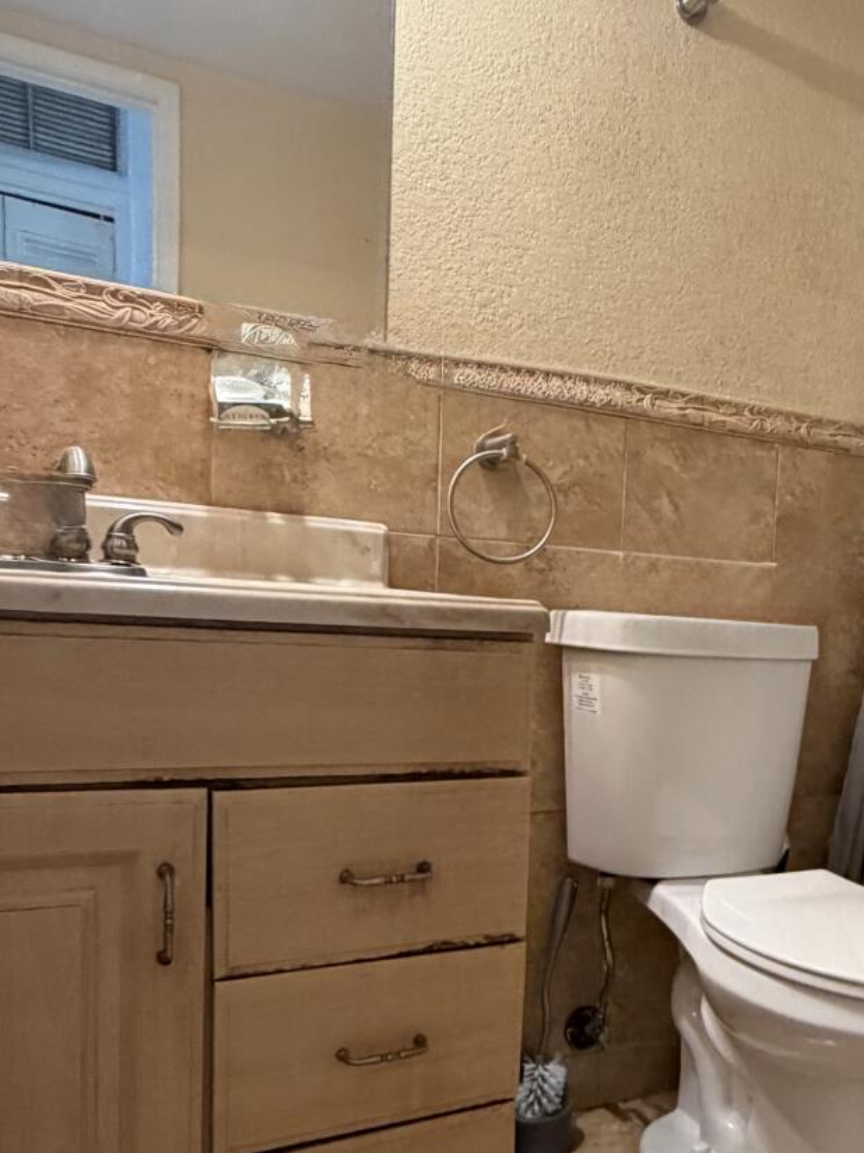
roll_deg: -3.0
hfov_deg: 39.5
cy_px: 747
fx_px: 1131
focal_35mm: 34
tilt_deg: -6.7
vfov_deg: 53.1
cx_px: 733
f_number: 2.2
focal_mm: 2.22
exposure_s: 1/60
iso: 400
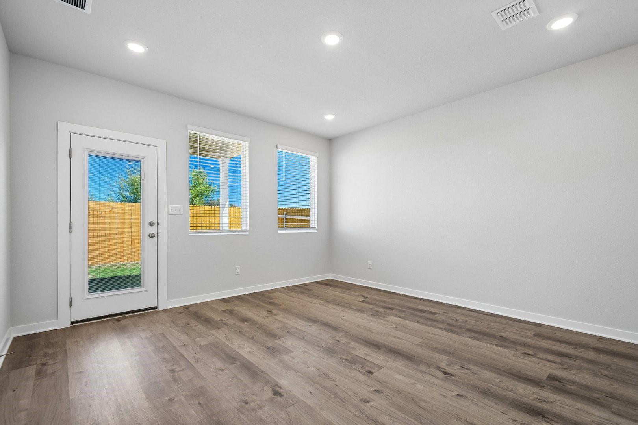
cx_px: 319
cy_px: 212
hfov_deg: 100.4
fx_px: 266
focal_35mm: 15
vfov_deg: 77.3
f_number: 8
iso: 400
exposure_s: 1/50
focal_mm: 10
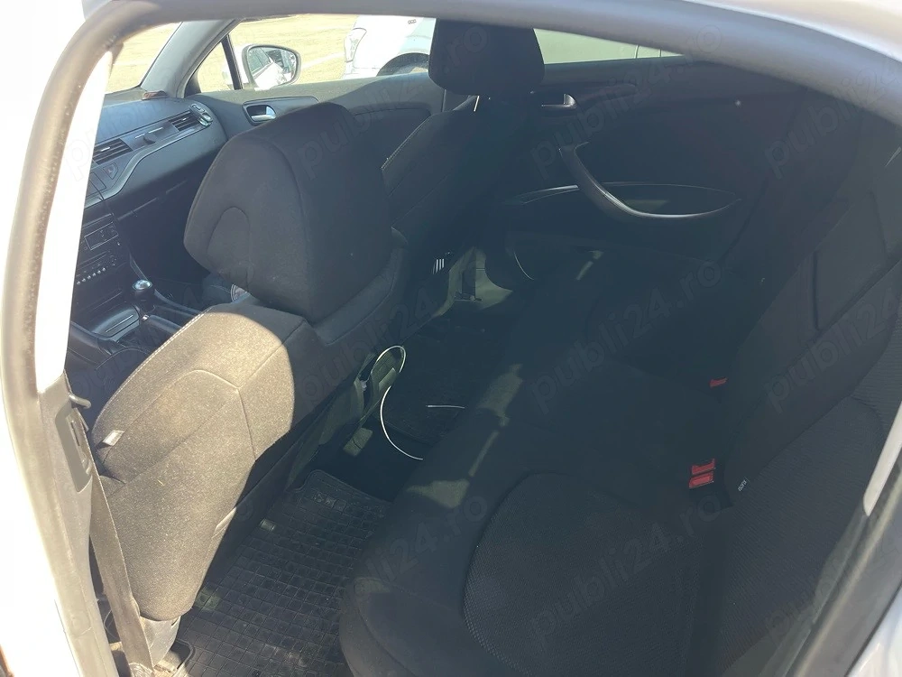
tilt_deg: -30.9
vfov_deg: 54.9
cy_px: 338
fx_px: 651
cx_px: 451
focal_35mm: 25
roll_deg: +6.2
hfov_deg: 69.4
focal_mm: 5.1
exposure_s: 1/121
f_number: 1.6
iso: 50
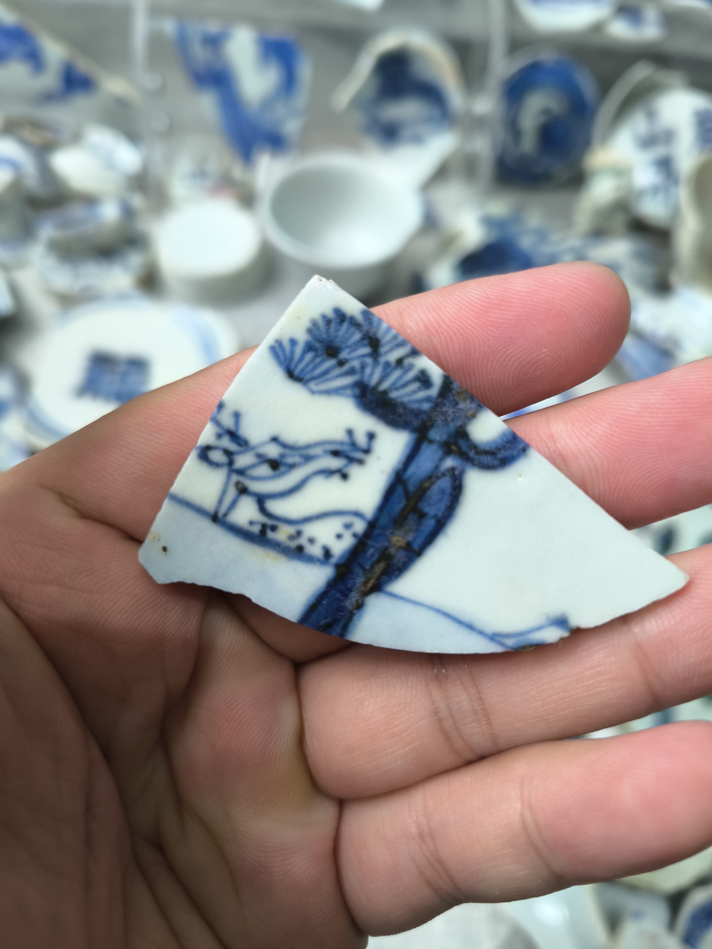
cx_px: 356
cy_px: 474
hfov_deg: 58.9
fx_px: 631
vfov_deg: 73.9
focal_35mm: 23
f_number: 1.7
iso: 800
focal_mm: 5.35
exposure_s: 1/105
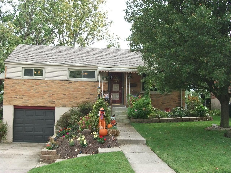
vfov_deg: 29.1
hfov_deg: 38.2
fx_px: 334
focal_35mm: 50
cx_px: 116
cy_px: 86
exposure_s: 1/250
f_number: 3.6
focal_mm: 8.8
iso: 80
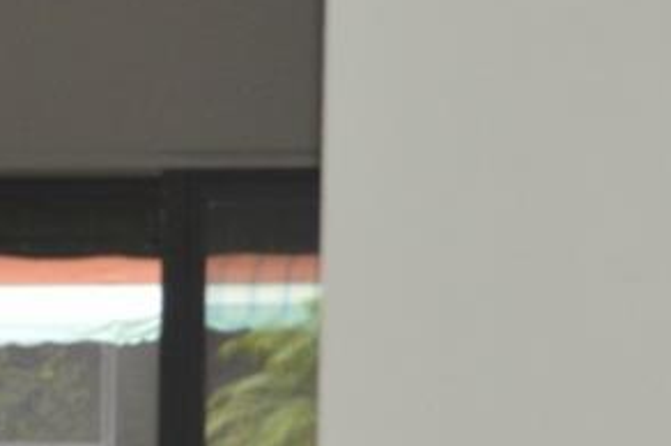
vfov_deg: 4.8
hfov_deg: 7.2
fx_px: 5194
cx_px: -591
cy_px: 843
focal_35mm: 279
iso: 360
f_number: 8
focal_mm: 34
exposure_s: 1/60
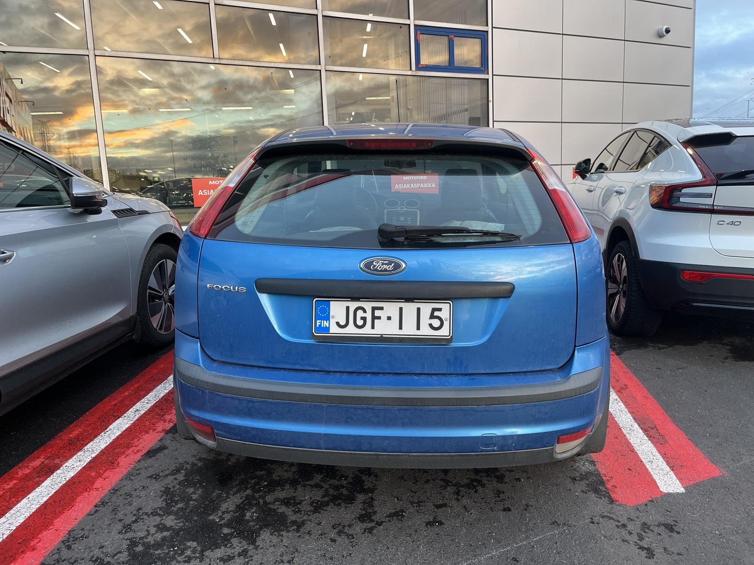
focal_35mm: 26
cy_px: 282
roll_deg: +1.4
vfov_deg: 53.1
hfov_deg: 67.3
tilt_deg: -9.2
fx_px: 566
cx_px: 377
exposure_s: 1/122
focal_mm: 5.1
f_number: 1.6
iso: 100
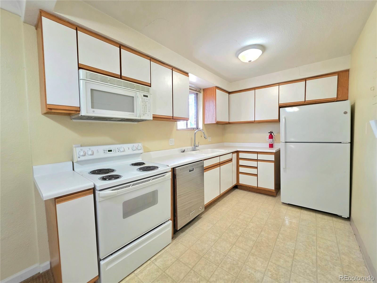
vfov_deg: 89.9
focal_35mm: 13
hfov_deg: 106.2
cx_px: 188
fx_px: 142
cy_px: 142
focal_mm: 2.2
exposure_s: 1/60.2
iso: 160
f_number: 1.9
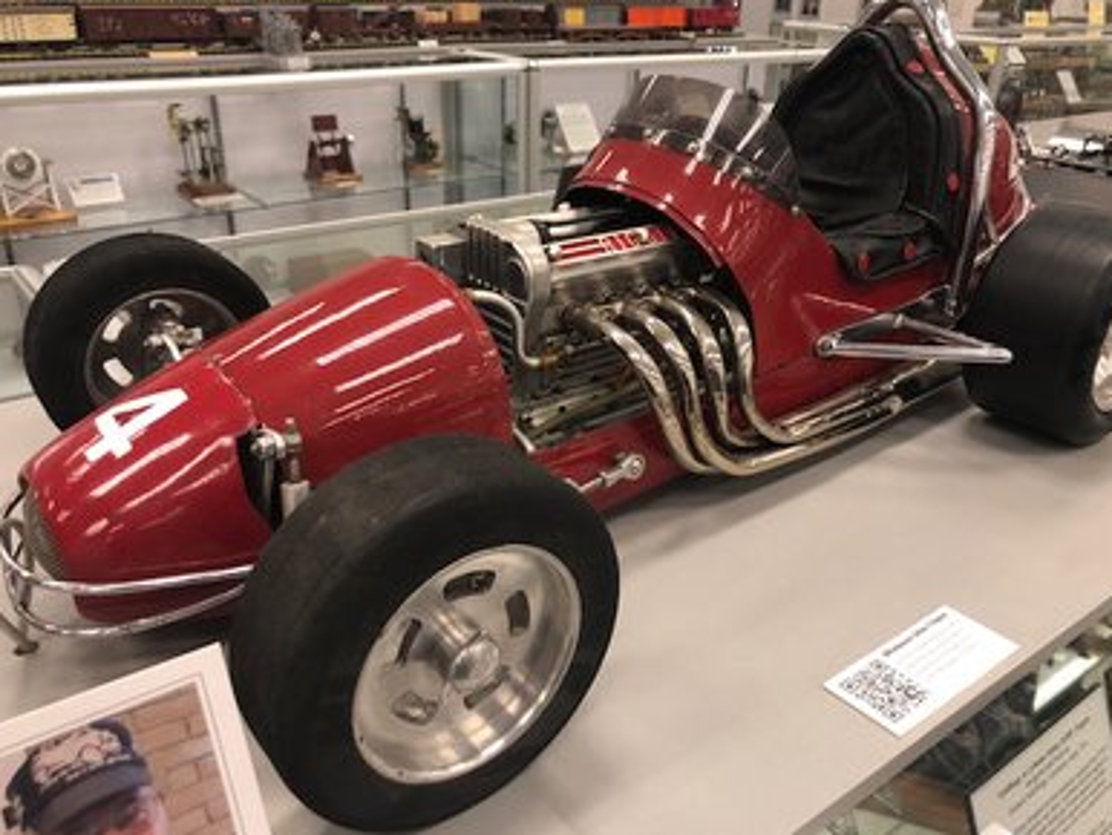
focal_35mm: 29
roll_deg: -1.5
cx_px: 570
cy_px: 412
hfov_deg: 61.6
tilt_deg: -25.2
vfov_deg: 48.3
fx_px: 932
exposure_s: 1/17
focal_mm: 4
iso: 40
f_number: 1.8
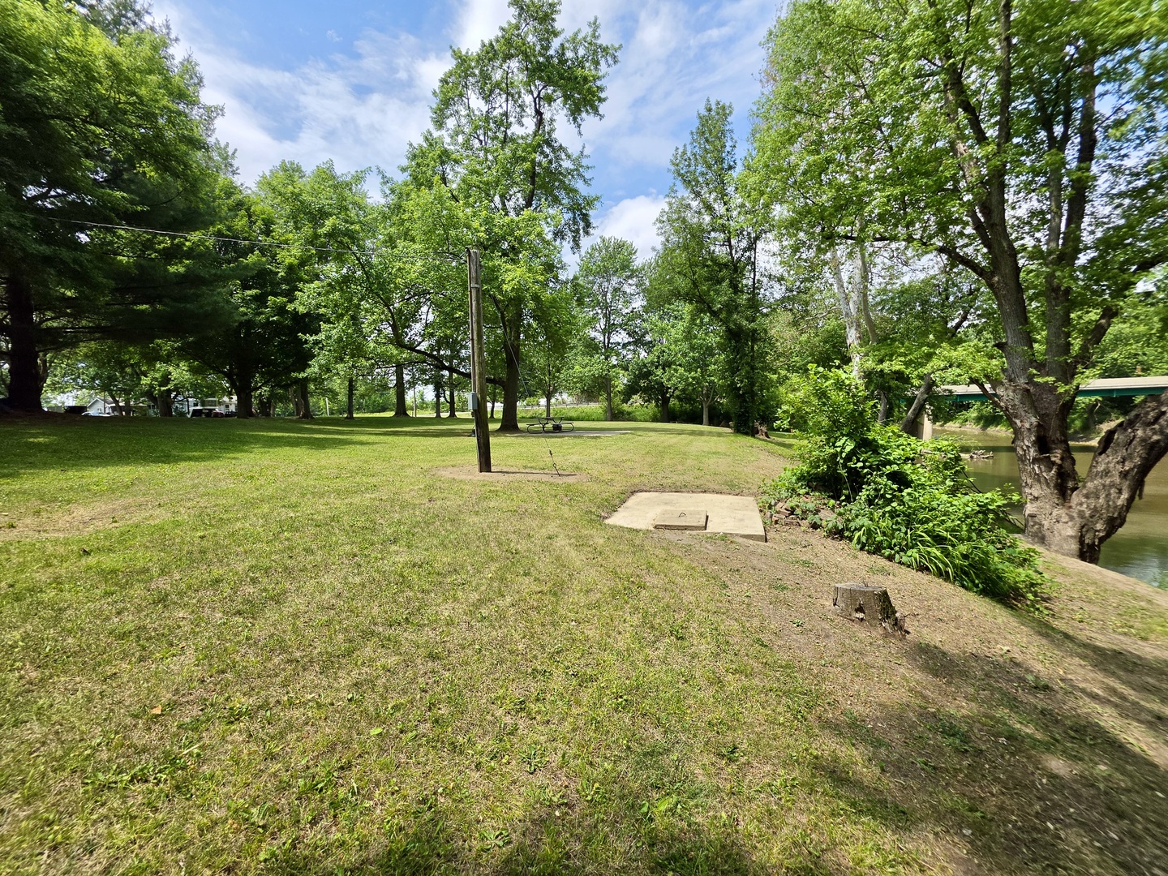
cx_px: 584
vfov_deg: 89.9
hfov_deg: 106.2
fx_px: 439
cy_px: 438
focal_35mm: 13
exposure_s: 1/2027
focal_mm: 2.2
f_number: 1.9
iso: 32
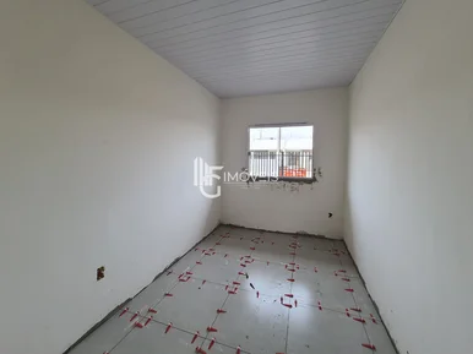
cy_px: 177
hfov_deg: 106.2
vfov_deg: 89.9
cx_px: 236
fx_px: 178
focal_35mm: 13
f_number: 2.2
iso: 50
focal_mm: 1.74
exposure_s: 1/120
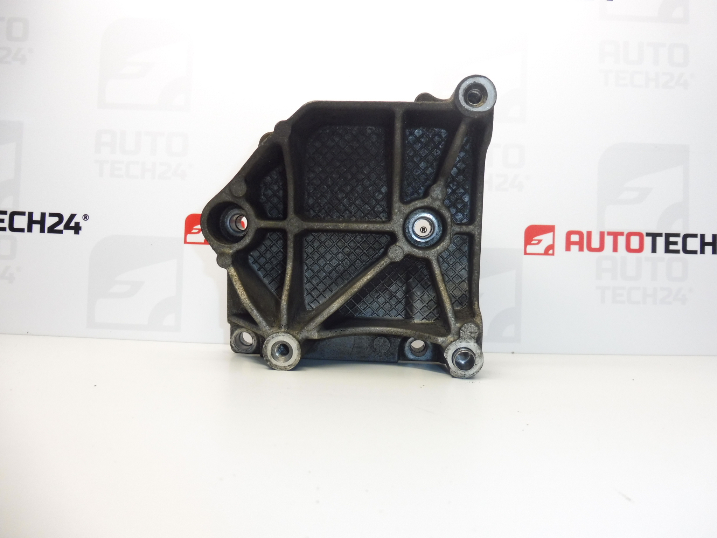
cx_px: 358
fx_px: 497
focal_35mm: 24
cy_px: 269
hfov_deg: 71.6
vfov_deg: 56.8
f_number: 3.5
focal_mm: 4.3
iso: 200
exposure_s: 1/60
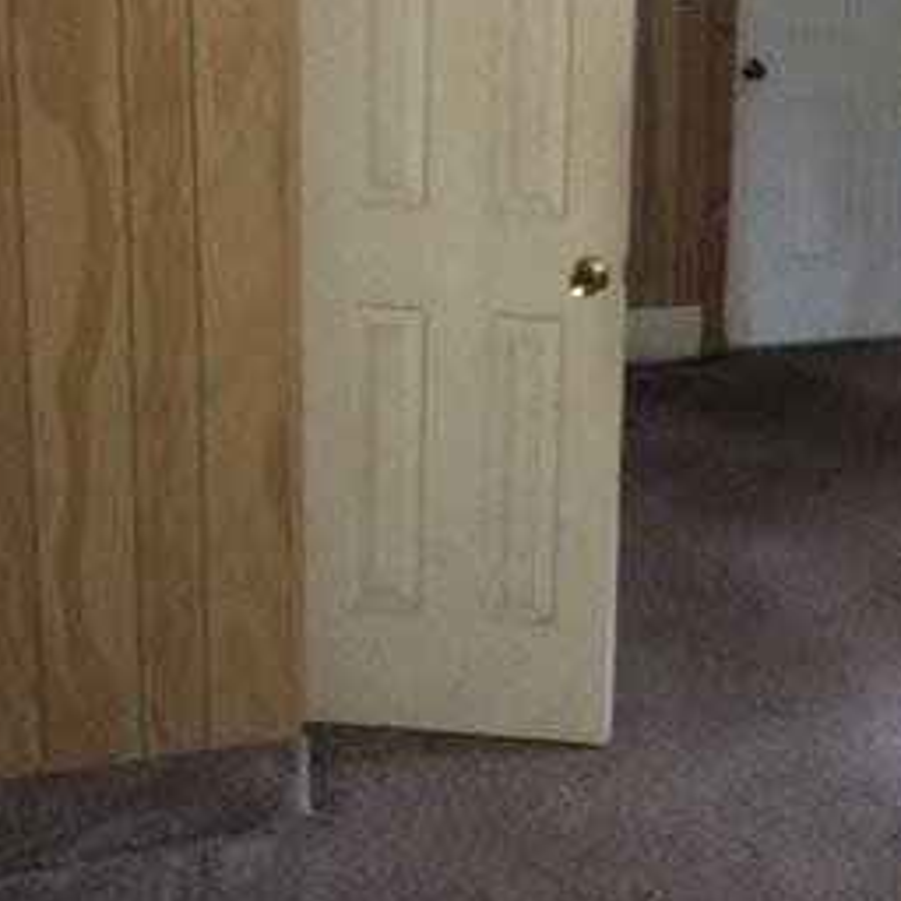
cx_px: 841
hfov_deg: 25.9
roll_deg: -2.7
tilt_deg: -13.7
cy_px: 130
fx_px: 1885
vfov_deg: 26.2
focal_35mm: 64
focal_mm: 4.15
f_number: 2.2
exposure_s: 1/16
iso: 500
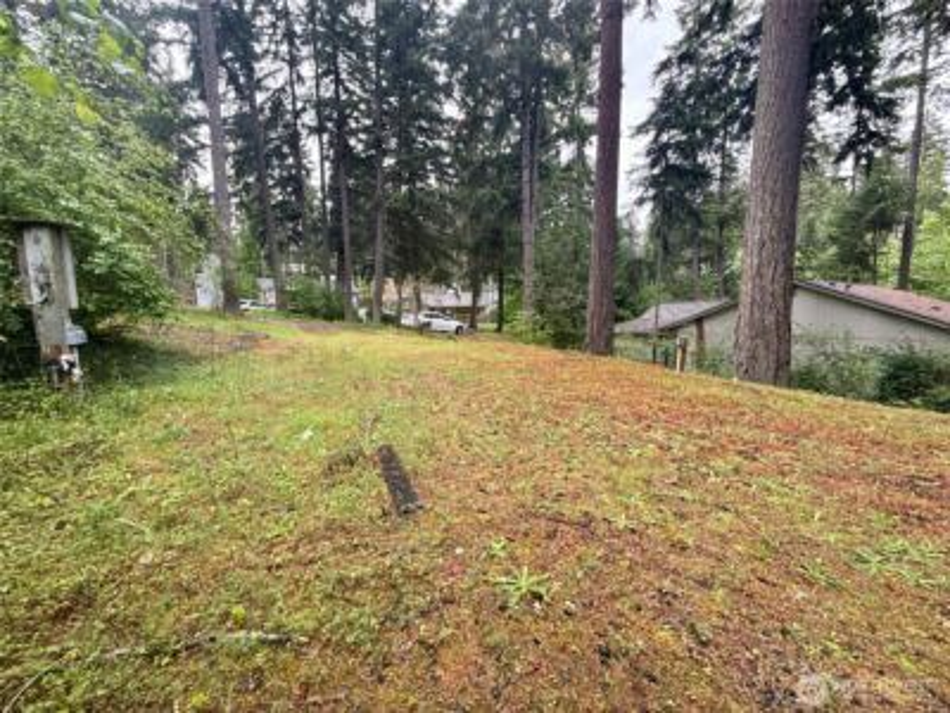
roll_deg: +0.6
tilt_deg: -7.1
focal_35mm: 14
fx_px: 384
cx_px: 475
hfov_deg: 102.1
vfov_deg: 85.7
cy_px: 356
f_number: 2.2
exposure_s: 1/99
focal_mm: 2.22
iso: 125
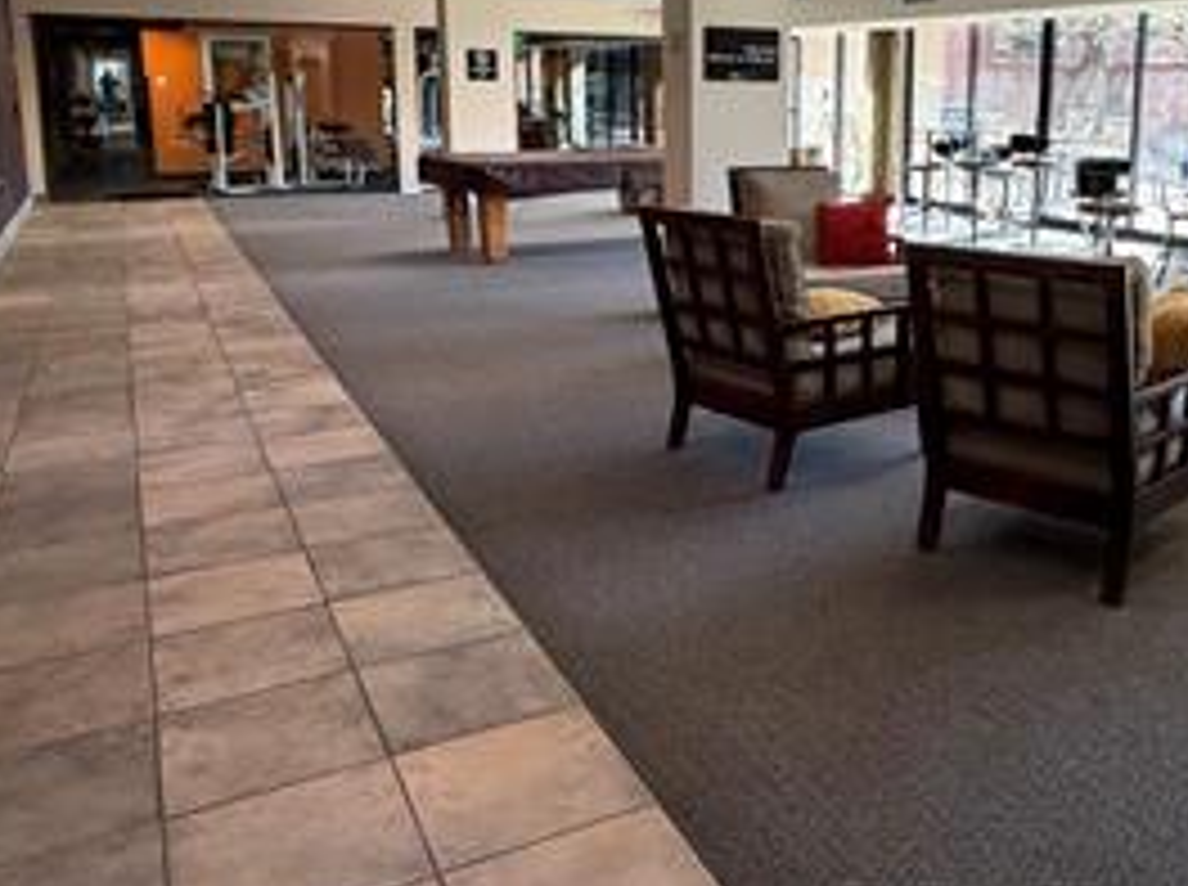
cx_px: 810
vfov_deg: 41.1
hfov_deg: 52.8
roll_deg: -1.0
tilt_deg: -10.2
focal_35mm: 34
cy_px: 290
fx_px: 1165
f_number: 2.2
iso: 250
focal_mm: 2.22
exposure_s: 1/120
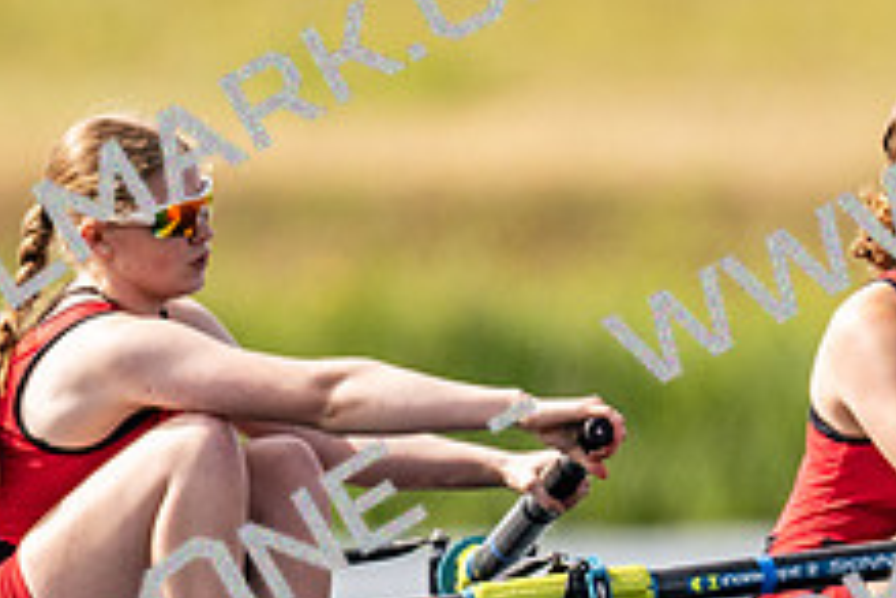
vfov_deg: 0.6
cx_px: 1109
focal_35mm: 2380
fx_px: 59231
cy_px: 395
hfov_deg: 0.9
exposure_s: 1/2500
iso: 180
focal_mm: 600
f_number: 4
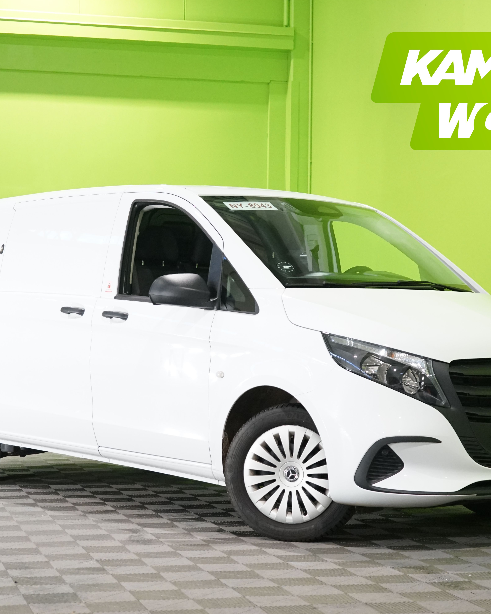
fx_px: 1362
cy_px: 307
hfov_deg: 20.4
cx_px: 237
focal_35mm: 75
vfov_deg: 25.4
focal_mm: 53
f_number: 5
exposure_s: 1/125
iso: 2500
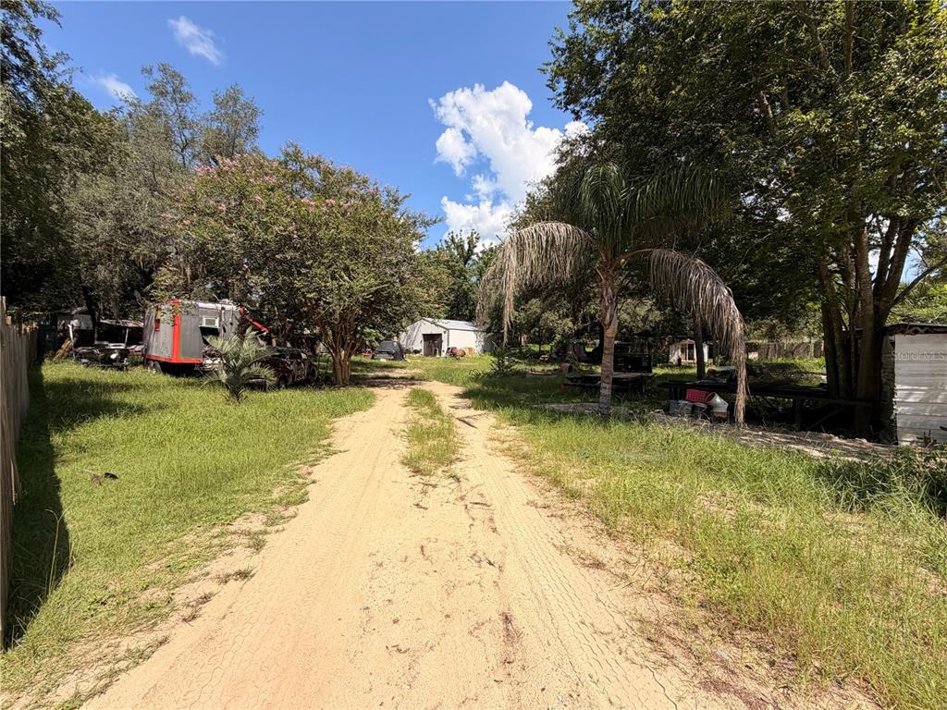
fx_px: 383
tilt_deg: -2.2
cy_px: 355
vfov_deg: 85.7
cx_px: 474
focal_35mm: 14
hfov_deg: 102.1
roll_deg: +0.1
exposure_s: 1/864
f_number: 2.2
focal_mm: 2.22
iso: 20
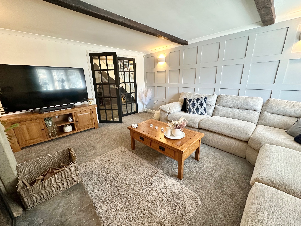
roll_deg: +1.5
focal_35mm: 14
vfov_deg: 85.7
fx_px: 122
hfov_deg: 102.1
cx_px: 150
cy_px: 113
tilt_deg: -15.8
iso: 320
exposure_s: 1/60
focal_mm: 2.22
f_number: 2.2
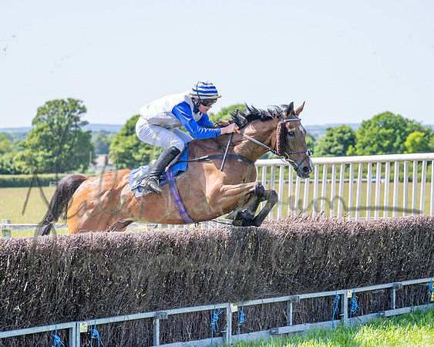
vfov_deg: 13.0
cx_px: 217
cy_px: 174
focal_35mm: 118
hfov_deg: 16.3
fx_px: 1519
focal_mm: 70
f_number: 2.8
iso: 200
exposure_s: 1/1600
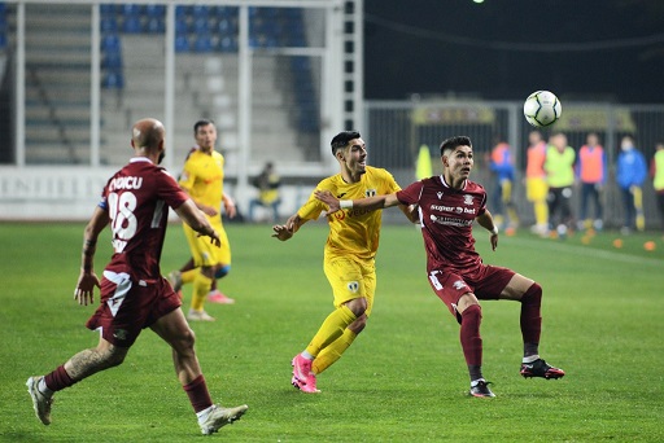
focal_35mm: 300
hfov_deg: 6.9
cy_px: 222
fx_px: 5536
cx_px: 332
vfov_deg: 4.6
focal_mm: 300
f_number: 3.2
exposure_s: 1/800
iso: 2500
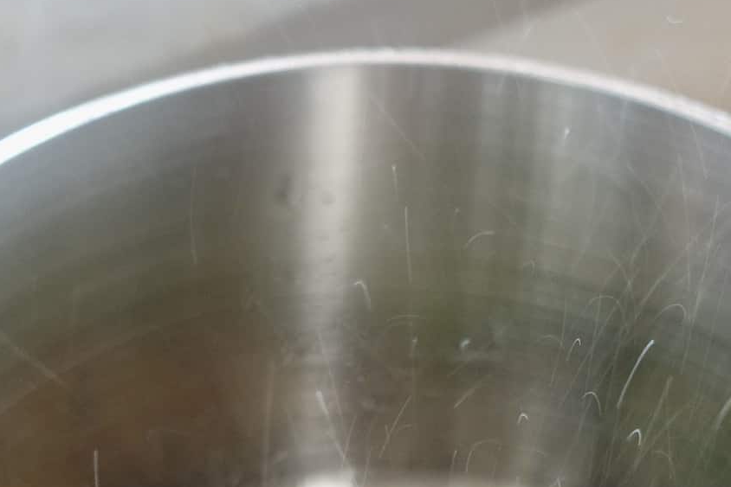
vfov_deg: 13.9
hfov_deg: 21.7
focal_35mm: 94
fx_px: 1909
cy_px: 651
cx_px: 378
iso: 250
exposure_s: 1/30
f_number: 2.5
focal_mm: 10.51
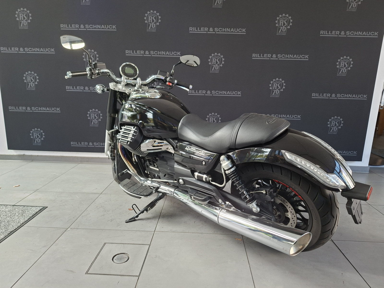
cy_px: 144
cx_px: 192
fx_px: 255
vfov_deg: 58.9
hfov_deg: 73.9
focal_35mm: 23
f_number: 1.8
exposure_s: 1/120
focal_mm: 5.54
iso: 160
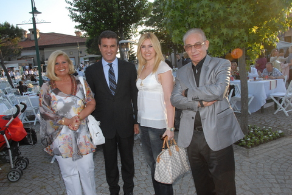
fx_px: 244
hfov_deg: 61.9
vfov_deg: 43.7
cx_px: 146
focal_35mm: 30
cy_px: 98
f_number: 8
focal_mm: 20
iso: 640
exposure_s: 1/250
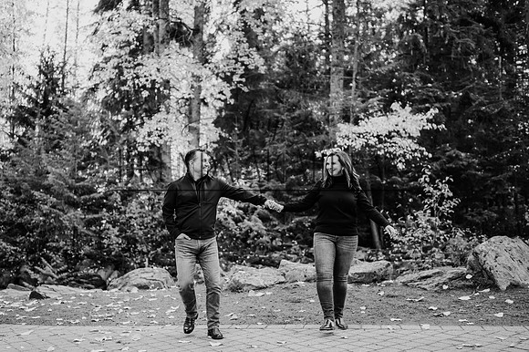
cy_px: 201
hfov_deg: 47.6
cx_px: 222
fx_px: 597
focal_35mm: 41
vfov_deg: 32.8
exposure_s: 1/500
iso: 400
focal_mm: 35
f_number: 1.8
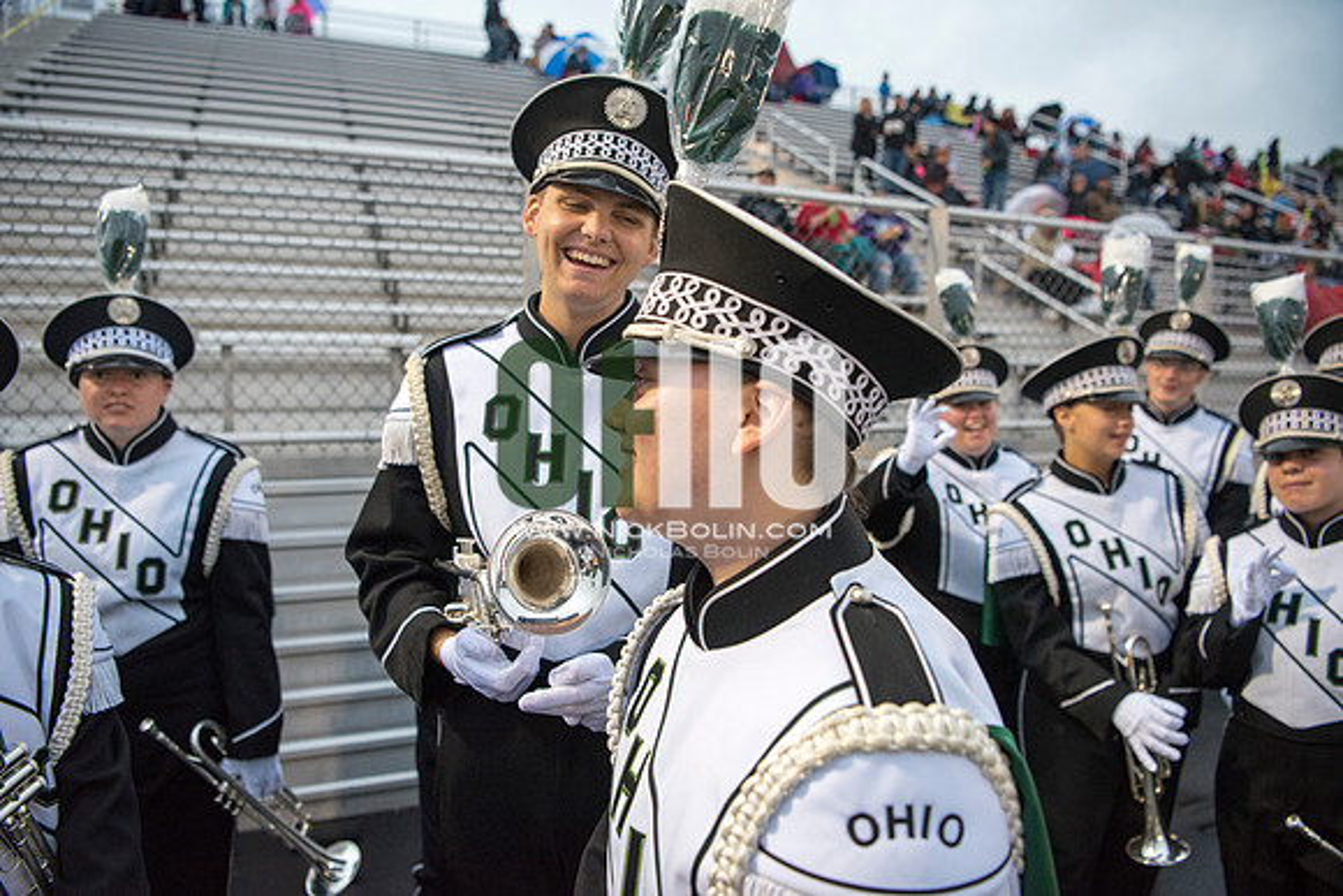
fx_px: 896
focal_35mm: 24
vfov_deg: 53.2
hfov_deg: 73.7
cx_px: 672
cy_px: 448
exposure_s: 1/800
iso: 2000
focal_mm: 24
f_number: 3.2
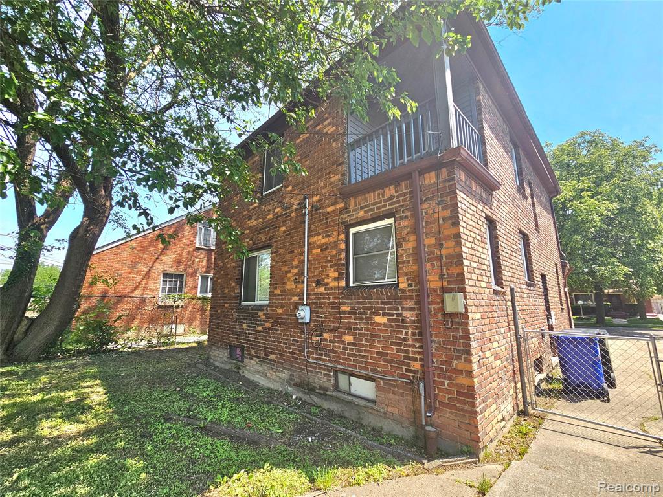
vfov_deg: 89.9
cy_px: 248
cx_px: 332
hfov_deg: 106.2
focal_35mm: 13
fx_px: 249
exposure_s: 1/1000
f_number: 2.2
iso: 50
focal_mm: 2.2
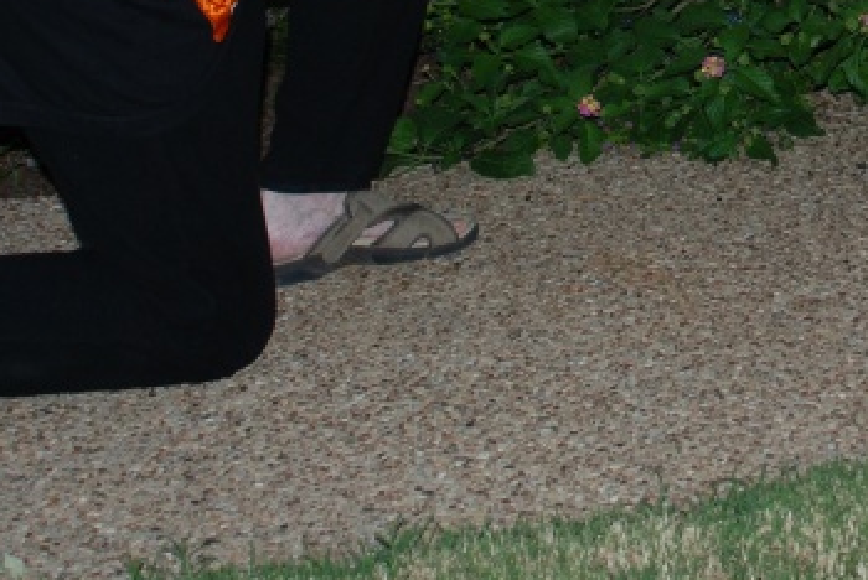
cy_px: -140
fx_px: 2751
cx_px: 873
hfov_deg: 17.5
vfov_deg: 11.8
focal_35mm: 114
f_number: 4
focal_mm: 26
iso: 200
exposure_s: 1/60
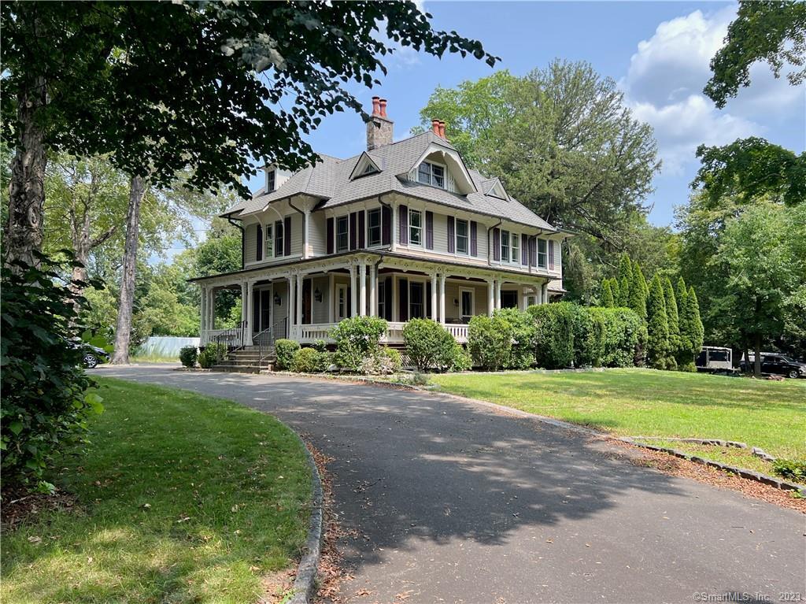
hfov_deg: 67.3
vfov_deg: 53.0
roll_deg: -1.1
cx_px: 403
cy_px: 302
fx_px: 605
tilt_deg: +3.0
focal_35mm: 26
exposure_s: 1/1159
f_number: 1.5
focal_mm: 5.7
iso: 50
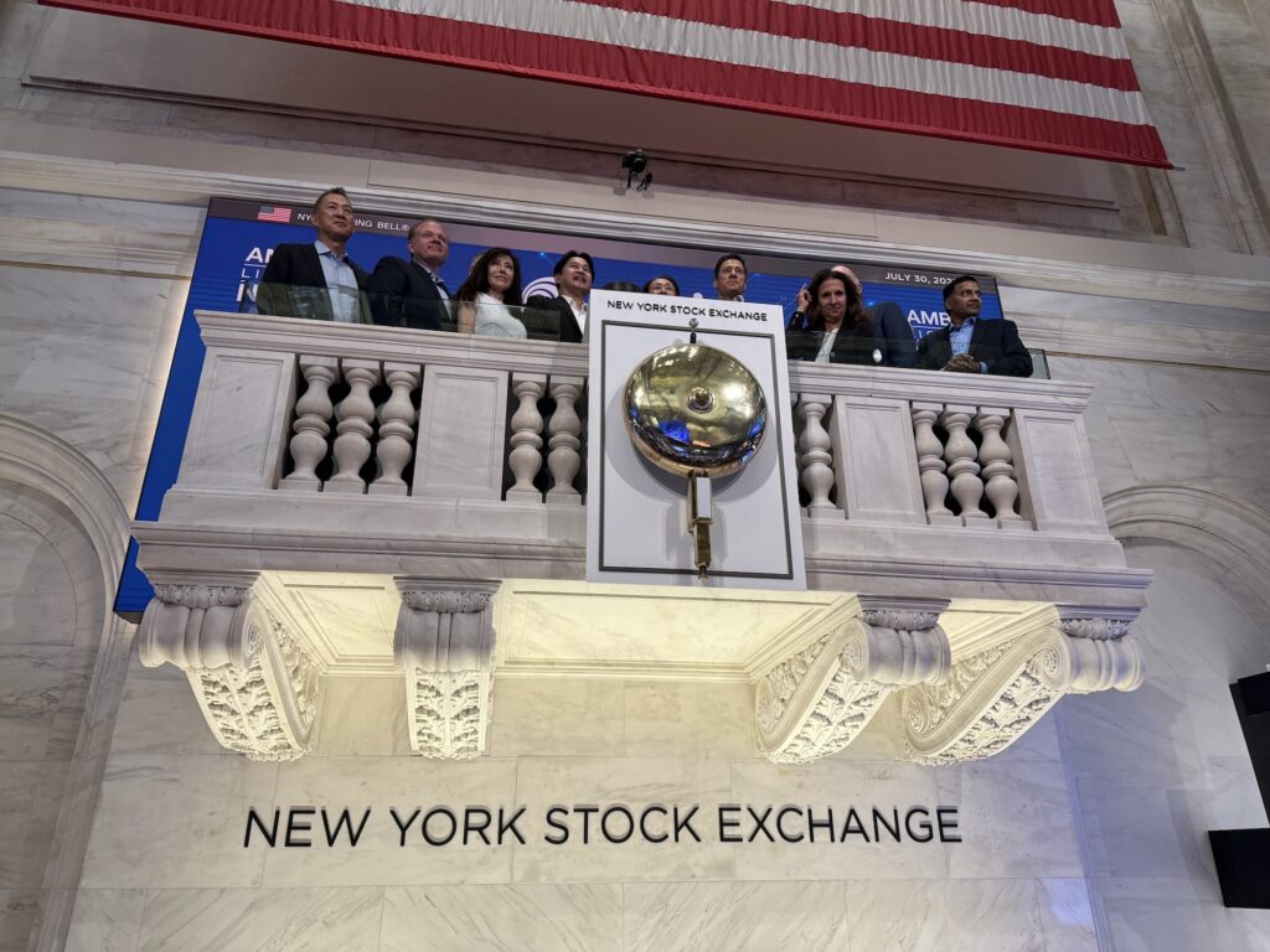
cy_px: 476
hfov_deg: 71.6
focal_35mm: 24
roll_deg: +0.9
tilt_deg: +26.2
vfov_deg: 56.8
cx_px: 635
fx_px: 881
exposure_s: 1/100
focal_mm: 6.76
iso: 200
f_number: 1.78
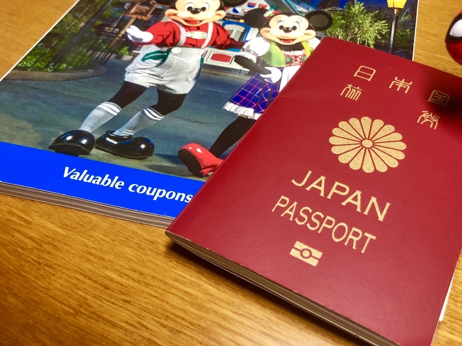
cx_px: 290
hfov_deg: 49.6
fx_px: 494
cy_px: 124
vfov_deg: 38.4
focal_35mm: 37
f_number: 1.8
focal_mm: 4
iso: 40
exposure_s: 1/33
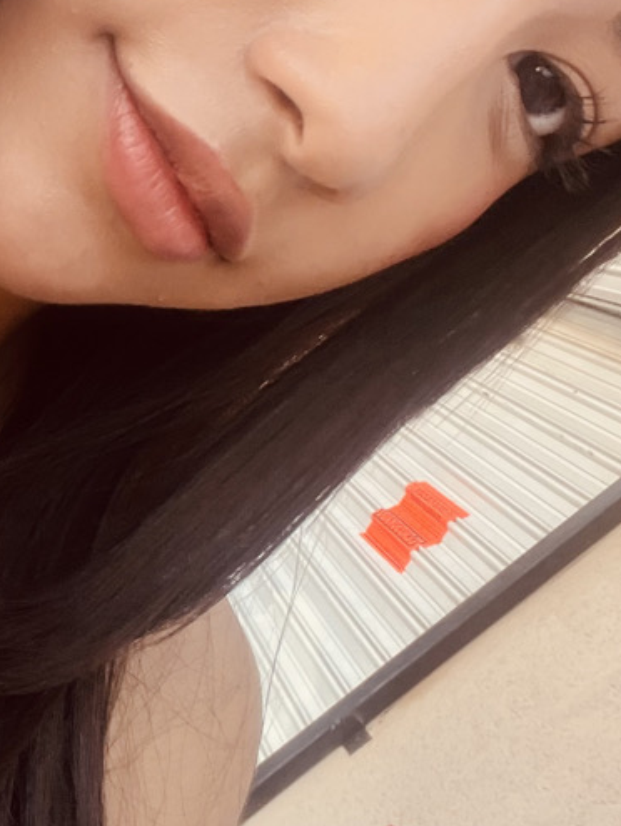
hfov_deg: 22.7
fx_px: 1481
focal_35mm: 62
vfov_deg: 31.0
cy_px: 282
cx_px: -8
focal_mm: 2.71
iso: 50
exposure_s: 1/145
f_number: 2.2
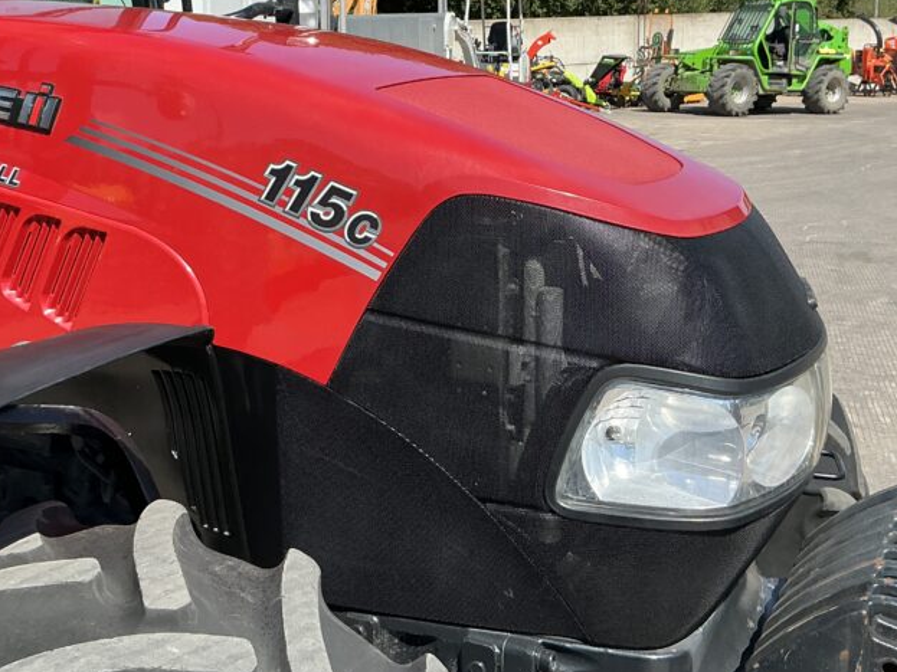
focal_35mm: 46
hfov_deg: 41.1
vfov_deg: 31.2
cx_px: 379
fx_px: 1192
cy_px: 209
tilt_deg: -7.5
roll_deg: -1.5
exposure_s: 1/1168
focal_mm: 3
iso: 25
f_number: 1.8
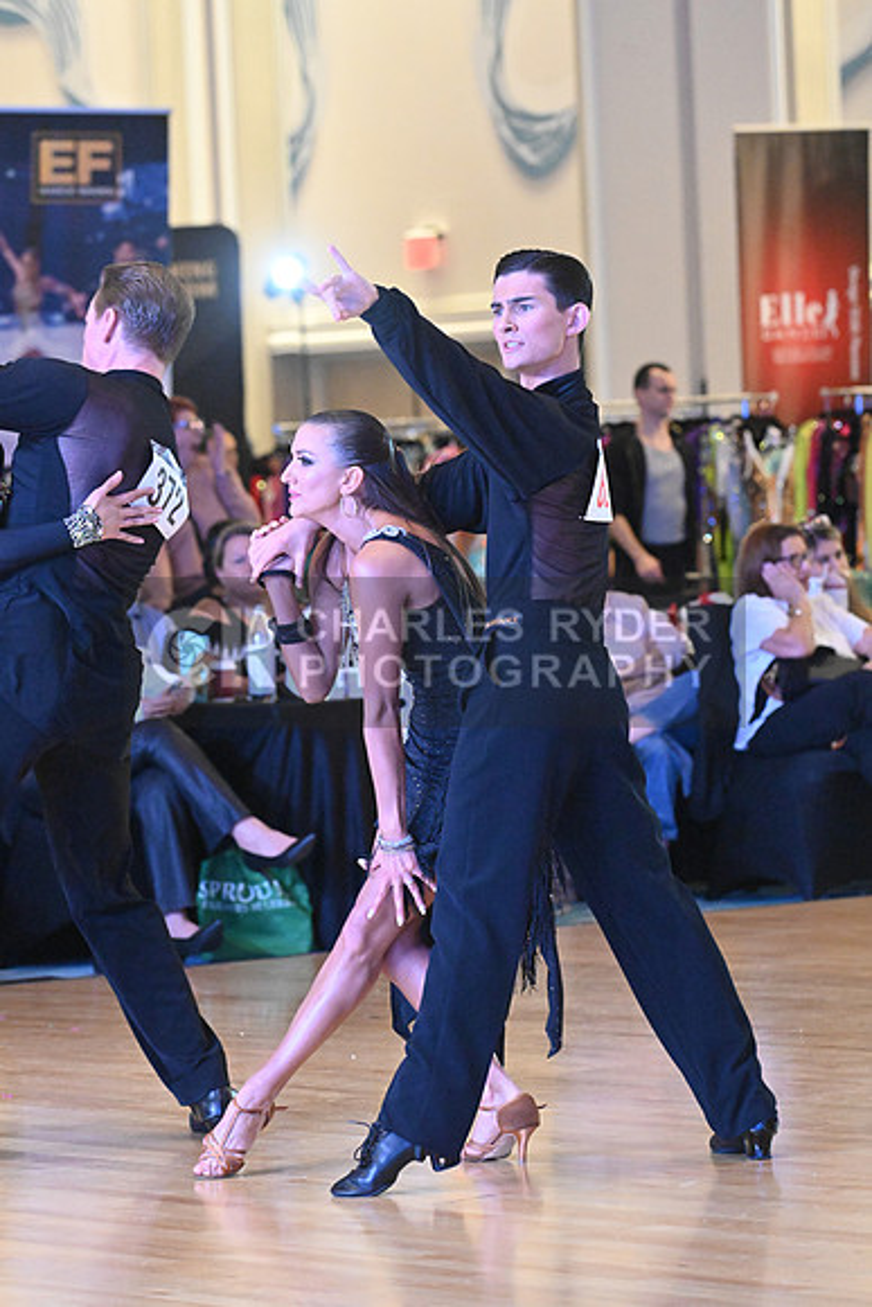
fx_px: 6354
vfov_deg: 11.7
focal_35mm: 175
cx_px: 436
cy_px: 654
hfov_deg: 7.9
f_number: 6.3
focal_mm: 175
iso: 10000
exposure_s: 1/400
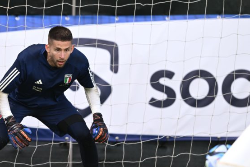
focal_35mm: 739
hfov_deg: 2.8
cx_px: 42
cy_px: 74
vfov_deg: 1.9
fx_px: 5134
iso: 400
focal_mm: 400
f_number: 3.2
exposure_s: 1/1250
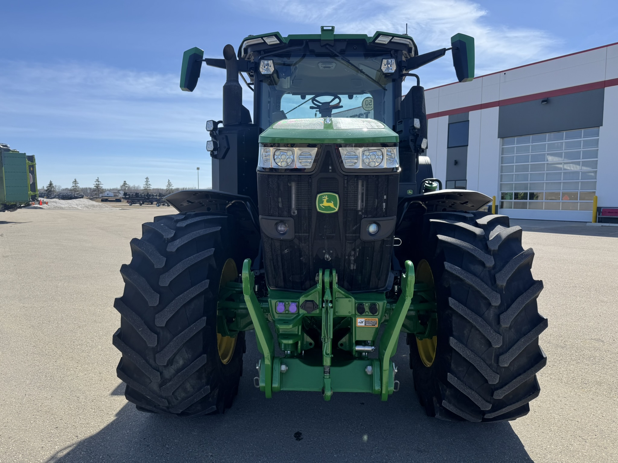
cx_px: 309
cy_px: 232
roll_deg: -1.1
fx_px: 428
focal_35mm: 24
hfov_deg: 71.6
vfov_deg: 56.8
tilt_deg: -4.0
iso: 80
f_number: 1.78
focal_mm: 6.76
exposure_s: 1/3413
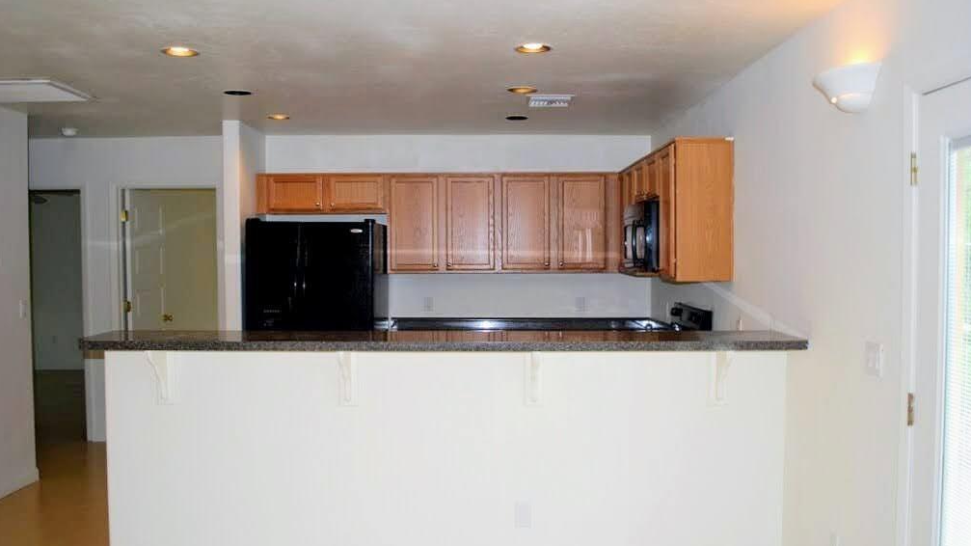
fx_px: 824
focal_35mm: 32
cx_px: 490
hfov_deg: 61.0
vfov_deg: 36.6
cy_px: 296
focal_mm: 20
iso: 200
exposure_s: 1/60
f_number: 3.8
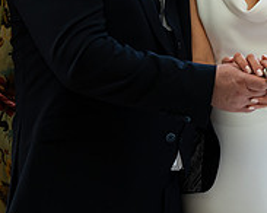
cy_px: 27
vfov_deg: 11.7
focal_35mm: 131
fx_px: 1034
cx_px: 290
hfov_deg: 14.4
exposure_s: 1/200
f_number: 2.8
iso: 800
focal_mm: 44
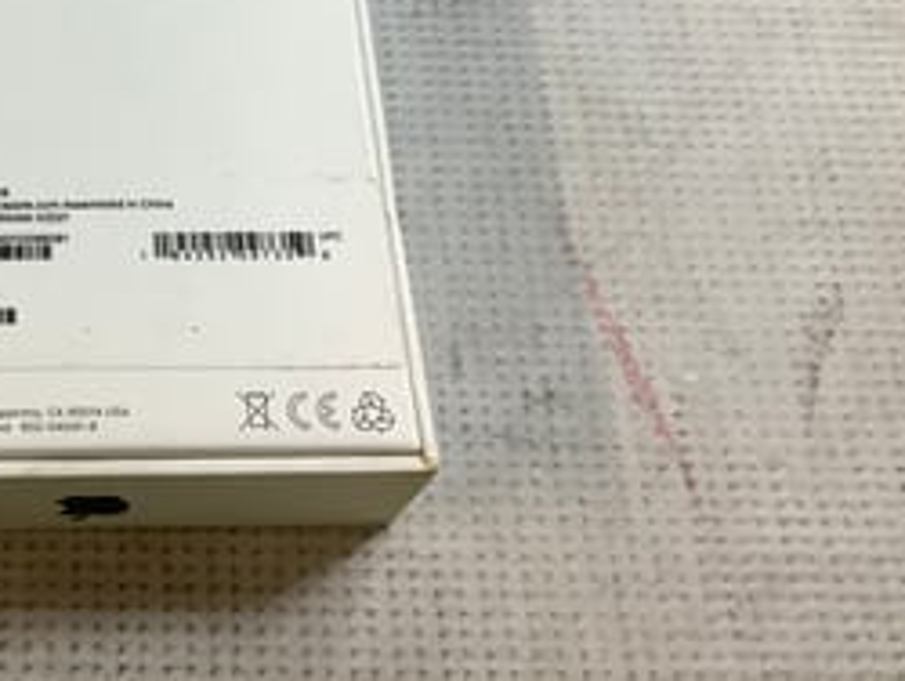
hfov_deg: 29.5
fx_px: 1622
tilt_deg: -58.0
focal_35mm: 62
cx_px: 40
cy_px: 16
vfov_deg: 22.8
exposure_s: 1/50
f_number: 2.4
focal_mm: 3.3
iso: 80
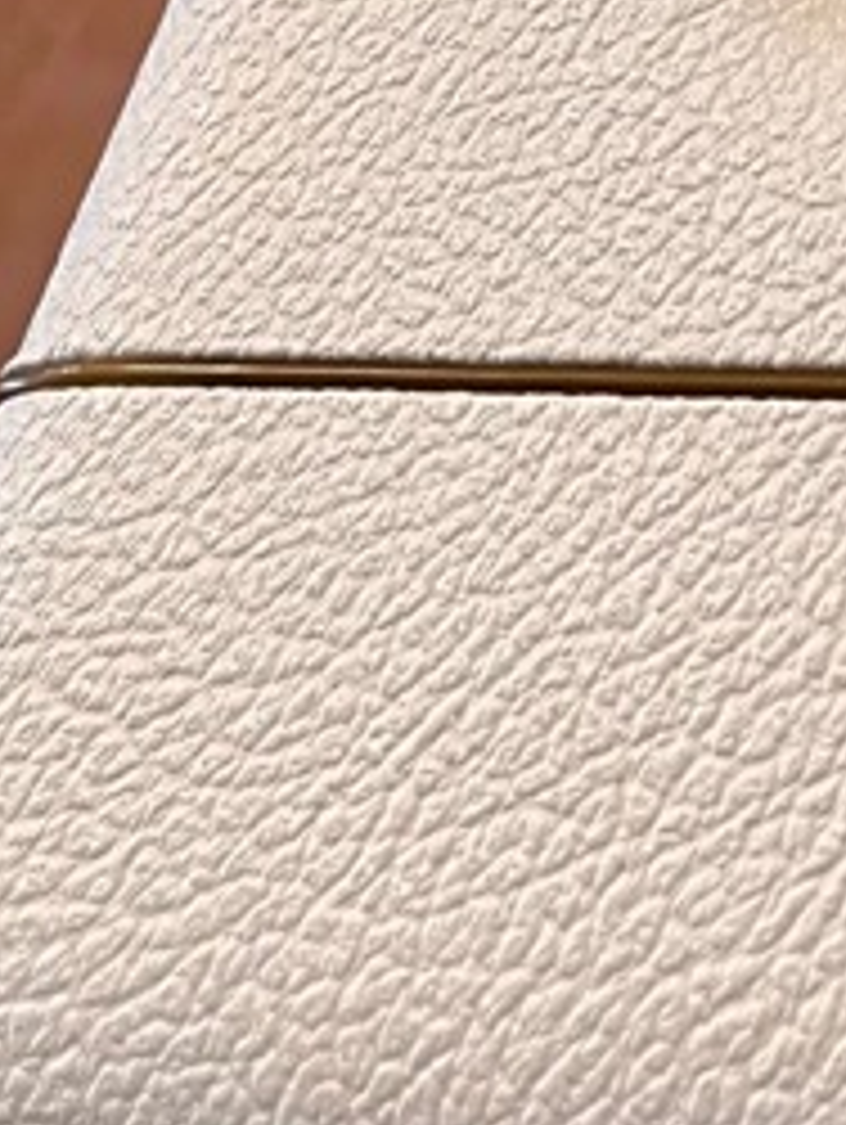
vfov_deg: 17.0
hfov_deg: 12.8
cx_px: 1598
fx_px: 3383
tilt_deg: -46.4
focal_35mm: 104
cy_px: -580
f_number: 1.6
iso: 160
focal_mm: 5.1
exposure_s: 1/60
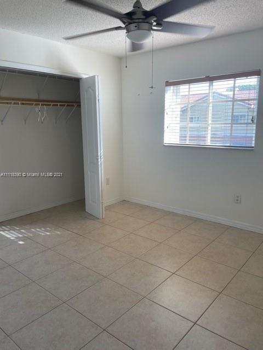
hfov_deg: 53.1
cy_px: 175
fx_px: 263
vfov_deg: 67.3
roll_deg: +1.1
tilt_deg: -11.2
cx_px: 132
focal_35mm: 26
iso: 32
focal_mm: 4.2
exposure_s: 1/156
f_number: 1.6
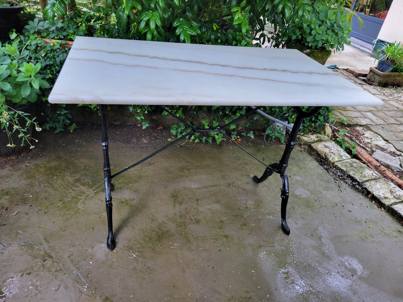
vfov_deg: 53.1
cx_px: 202
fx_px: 303
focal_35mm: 26
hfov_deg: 67.3
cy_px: 151
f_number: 1.8
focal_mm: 5.4
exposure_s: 1/120
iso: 160
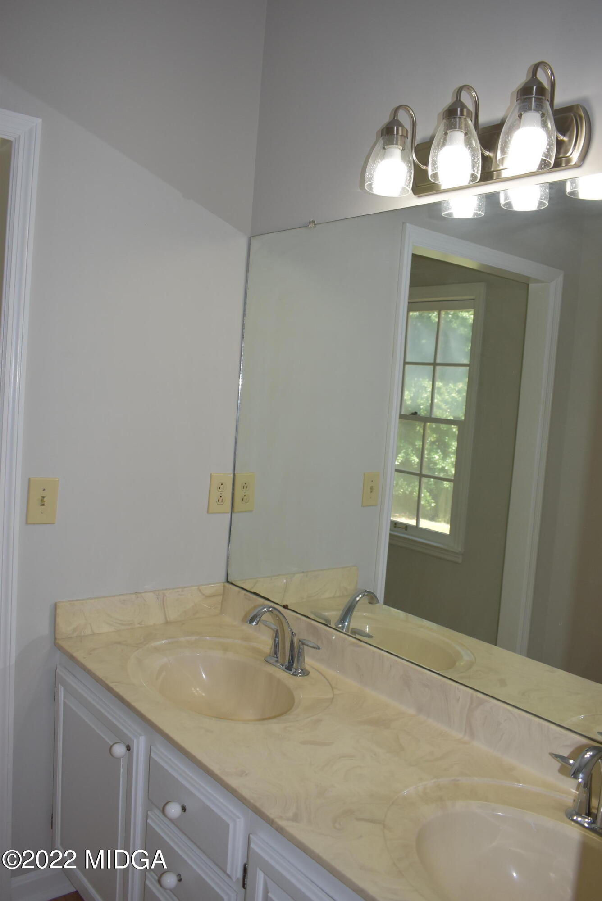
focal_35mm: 30
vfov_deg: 61.9
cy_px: 450
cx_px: 301
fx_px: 751
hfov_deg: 43.7
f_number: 5
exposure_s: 1/200
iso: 320
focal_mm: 20
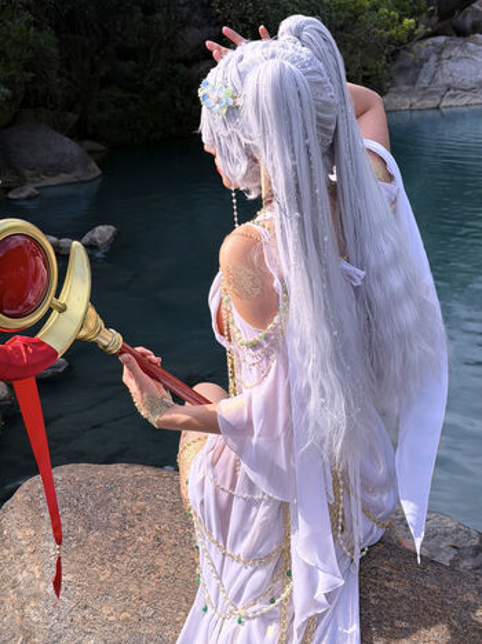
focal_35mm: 48
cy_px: 322
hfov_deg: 30.3
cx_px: 241
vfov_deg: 39.7
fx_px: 892
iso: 64
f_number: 1.78
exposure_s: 1/2762
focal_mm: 6.76
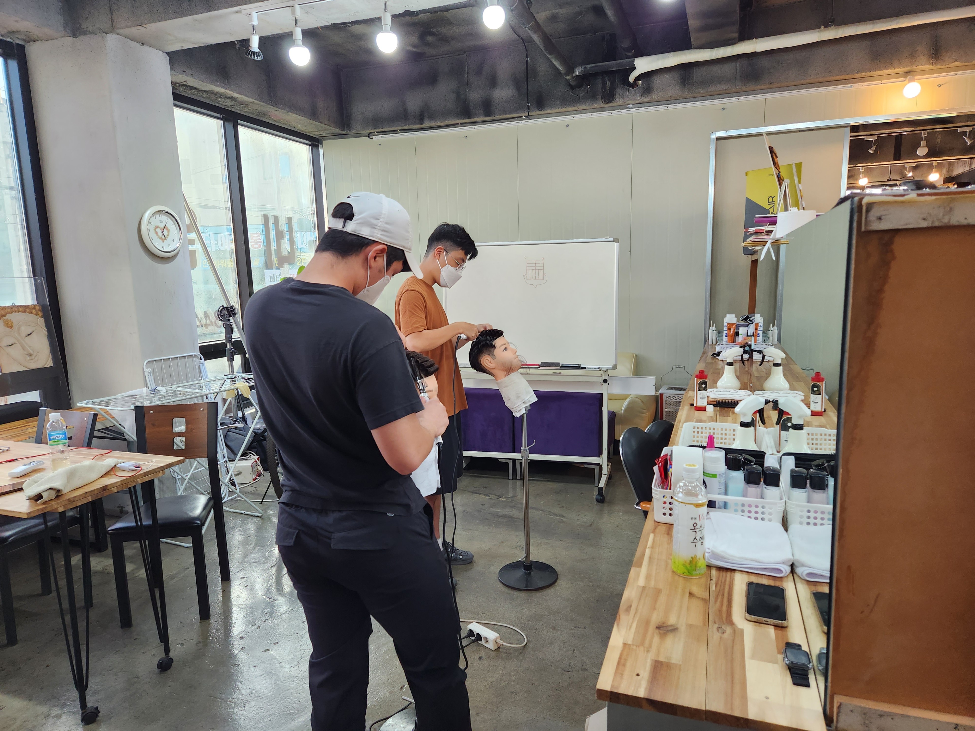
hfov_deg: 73.9
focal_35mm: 23
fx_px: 648
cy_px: 366
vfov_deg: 58.9
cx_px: 488
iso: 200
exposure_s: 1/120
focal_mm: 5.4
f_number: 1.8
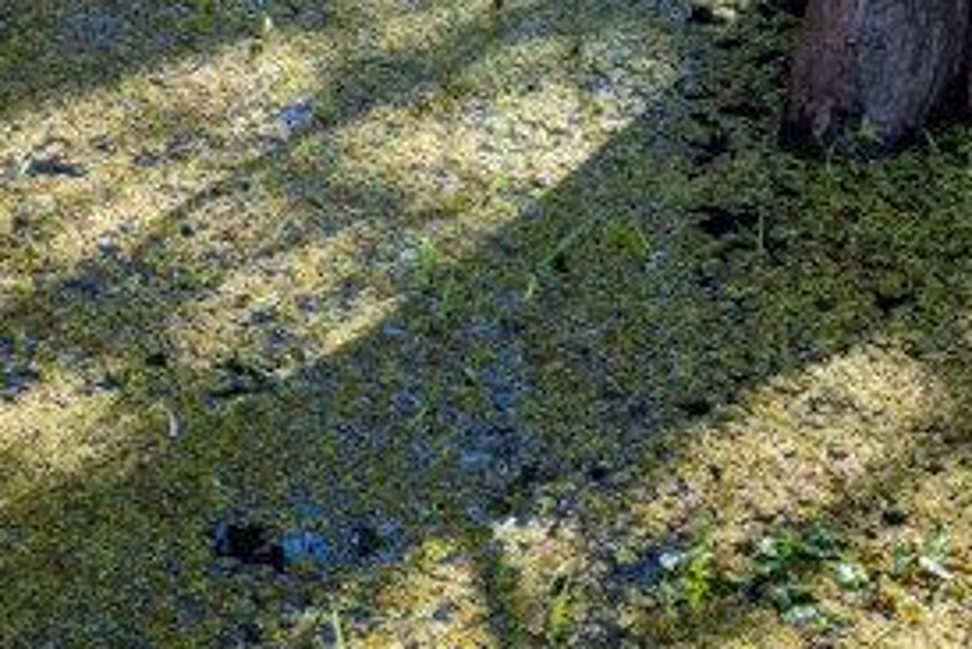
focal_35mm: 138
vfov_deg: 9.8
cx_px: 788
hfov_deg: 14.8
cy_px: -131
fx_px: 3728
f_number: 14
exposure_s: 1/125
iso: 800
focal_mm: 42
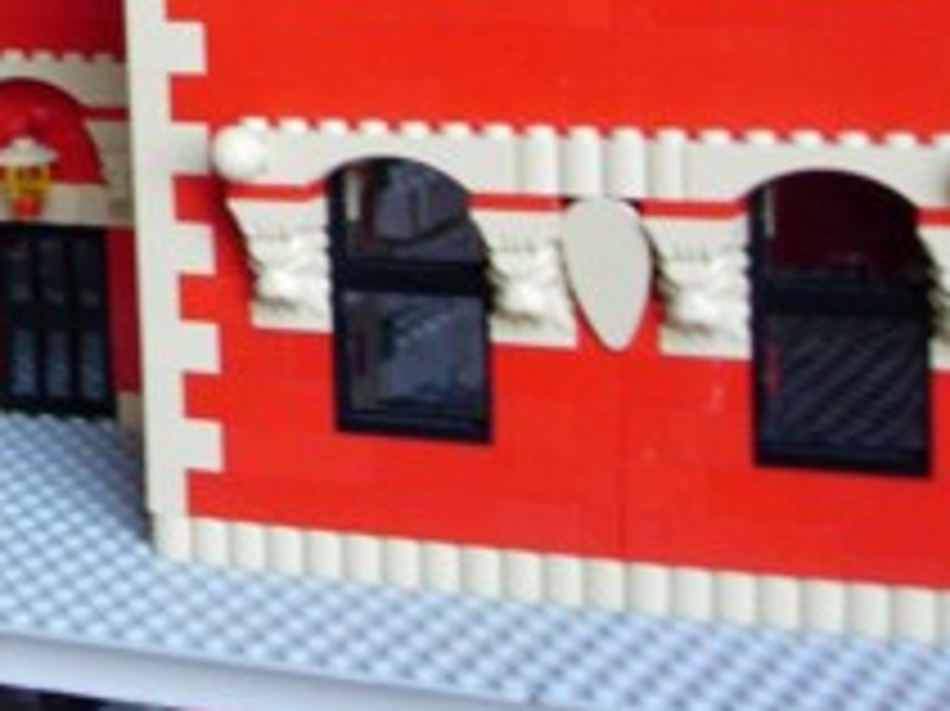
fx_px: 2962
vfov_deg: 13.5
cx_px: -171
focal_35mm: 108
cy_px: -32
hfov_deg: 17.4
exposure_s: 1/32
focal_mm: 7.8
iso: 112
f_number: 2.8
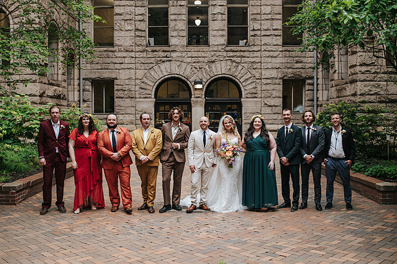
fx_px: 416
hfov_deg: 51.0
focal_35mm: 38
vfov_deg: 35.2
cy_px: 135
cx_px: 197
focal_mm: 35
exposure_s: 1/400
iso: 560
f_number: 3.2
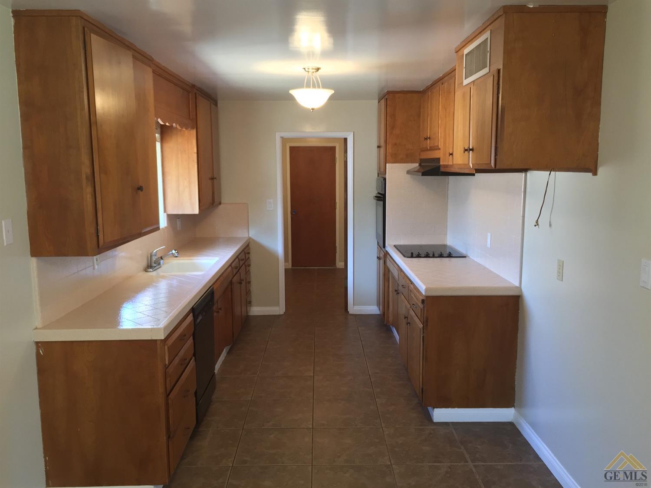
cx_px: 326
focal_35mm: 29
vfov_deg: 48.2
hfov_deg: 61.7
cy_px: 244
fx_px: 545
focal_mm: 4.15
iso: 80
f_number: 2.2
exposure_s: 1/30
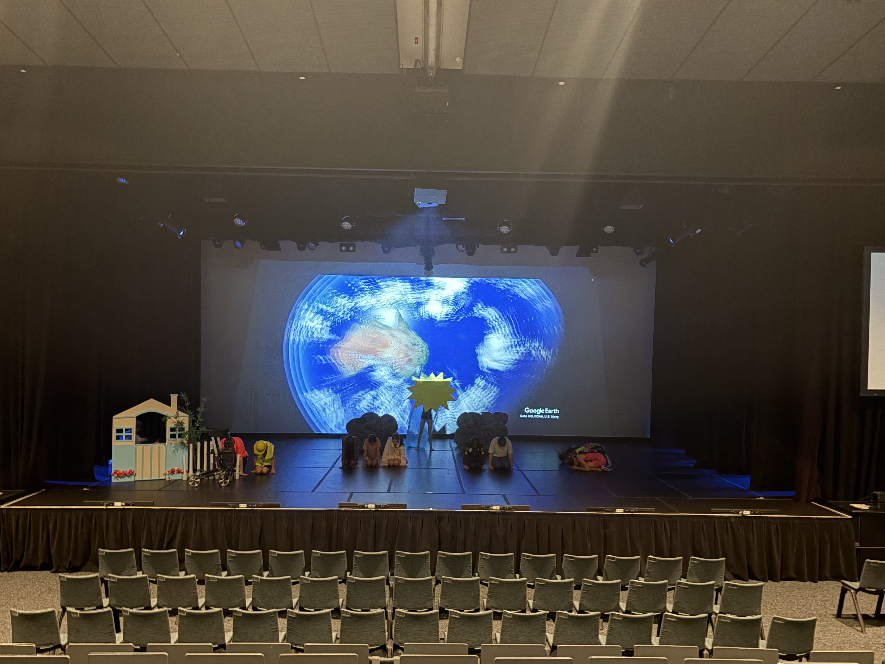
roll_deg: -0.8
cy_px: 354
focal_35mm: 29
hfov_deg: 61.7
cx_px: 434
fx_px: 741
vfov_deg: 48.2
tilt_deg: +1.8
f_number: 1.6
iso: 1250
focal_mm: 5.96
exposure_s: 1/9
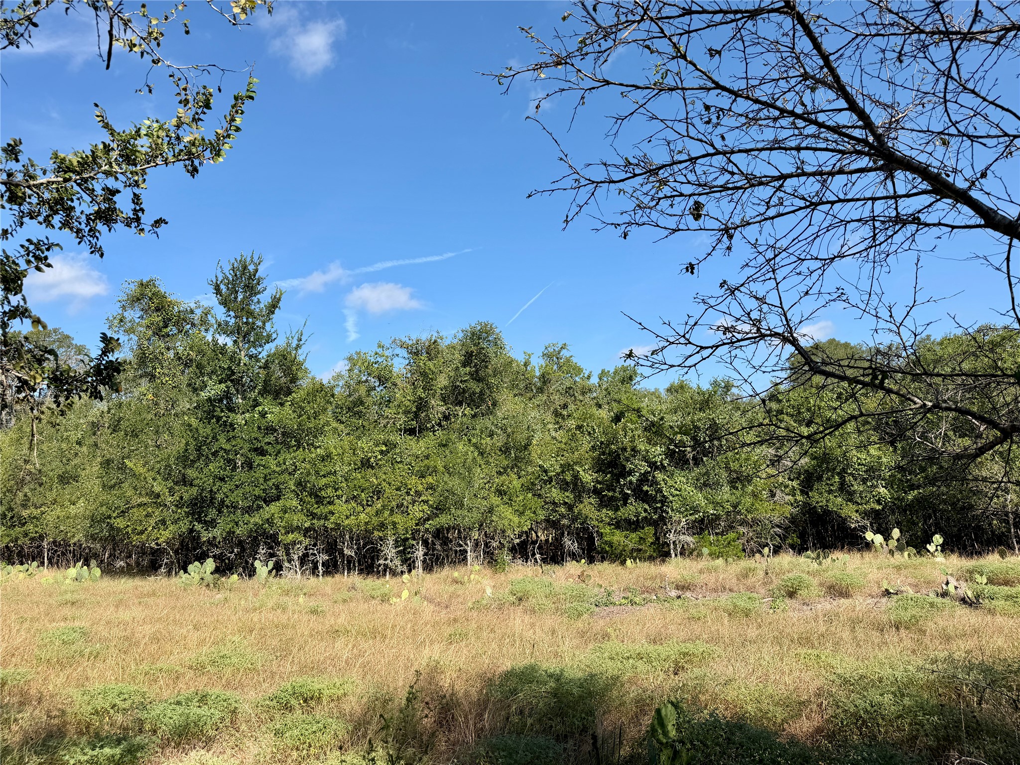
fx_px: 707
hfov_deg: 71.6
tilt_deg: +6.2
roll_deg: +2.4
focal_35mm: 24
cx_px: 510
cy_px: 382
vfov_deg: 56.8
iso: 80
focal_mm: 6.76
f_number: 1.78
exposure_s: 1/3953
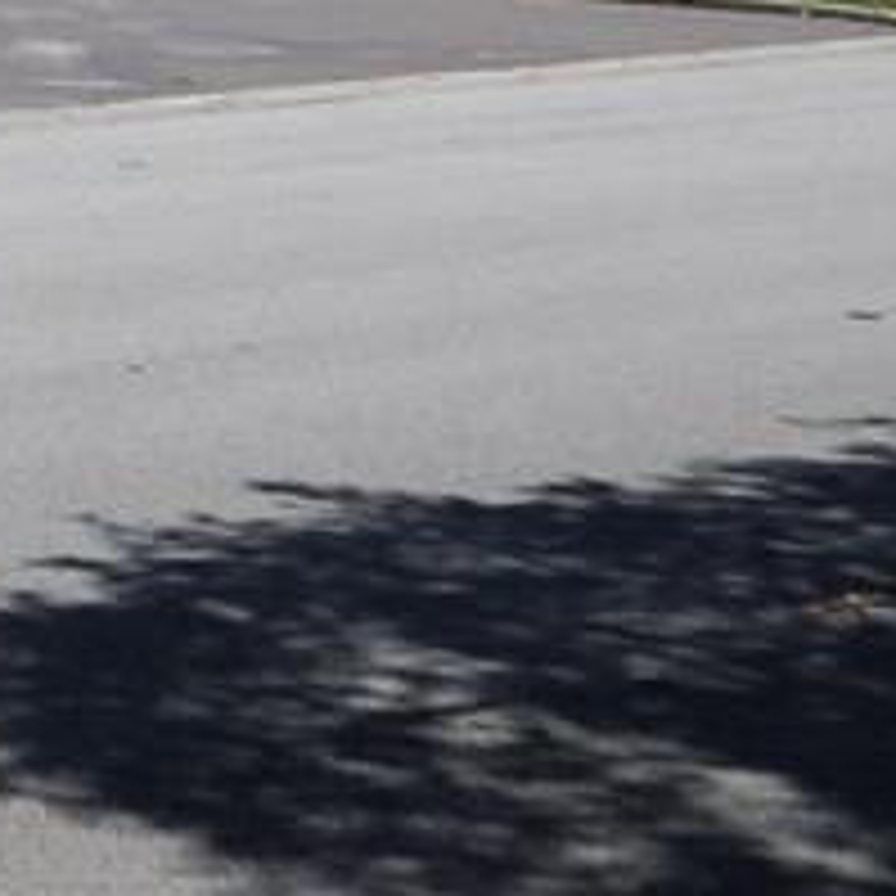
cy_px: -396
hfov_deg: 14.4
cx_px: -639
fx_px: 3192
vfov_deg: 15.0
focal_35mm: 109
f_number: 8.2
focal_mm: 4.3
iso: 125
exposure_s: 1/400
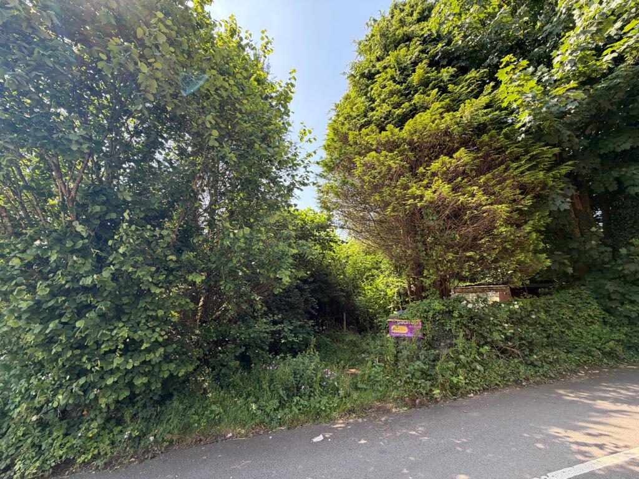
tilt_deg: +13.3
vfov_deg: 85.7
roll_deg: +0.9
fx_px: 258
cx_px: 320
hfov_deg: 102.1
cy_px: 240
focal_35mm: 14
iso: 50
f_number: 2.2
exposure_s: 1/165
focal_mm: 2.22
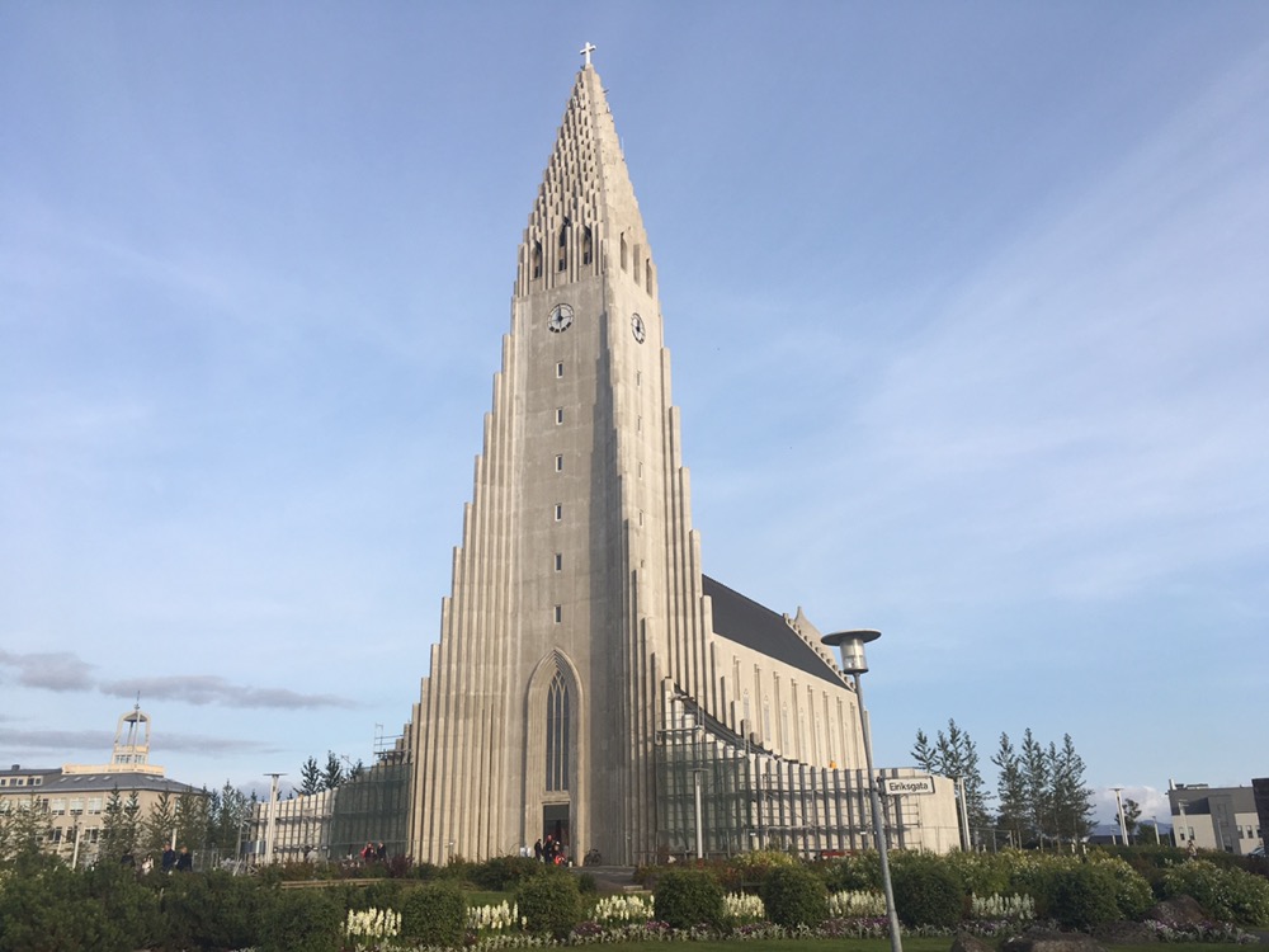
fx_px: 1063
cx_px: 634
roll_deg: +0.9
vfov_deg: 48.2
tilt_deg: +17.4
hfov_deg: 61.7
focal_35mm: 29
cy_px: 476
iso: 25
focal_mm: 4.15
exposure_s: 1/986
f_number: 2.2
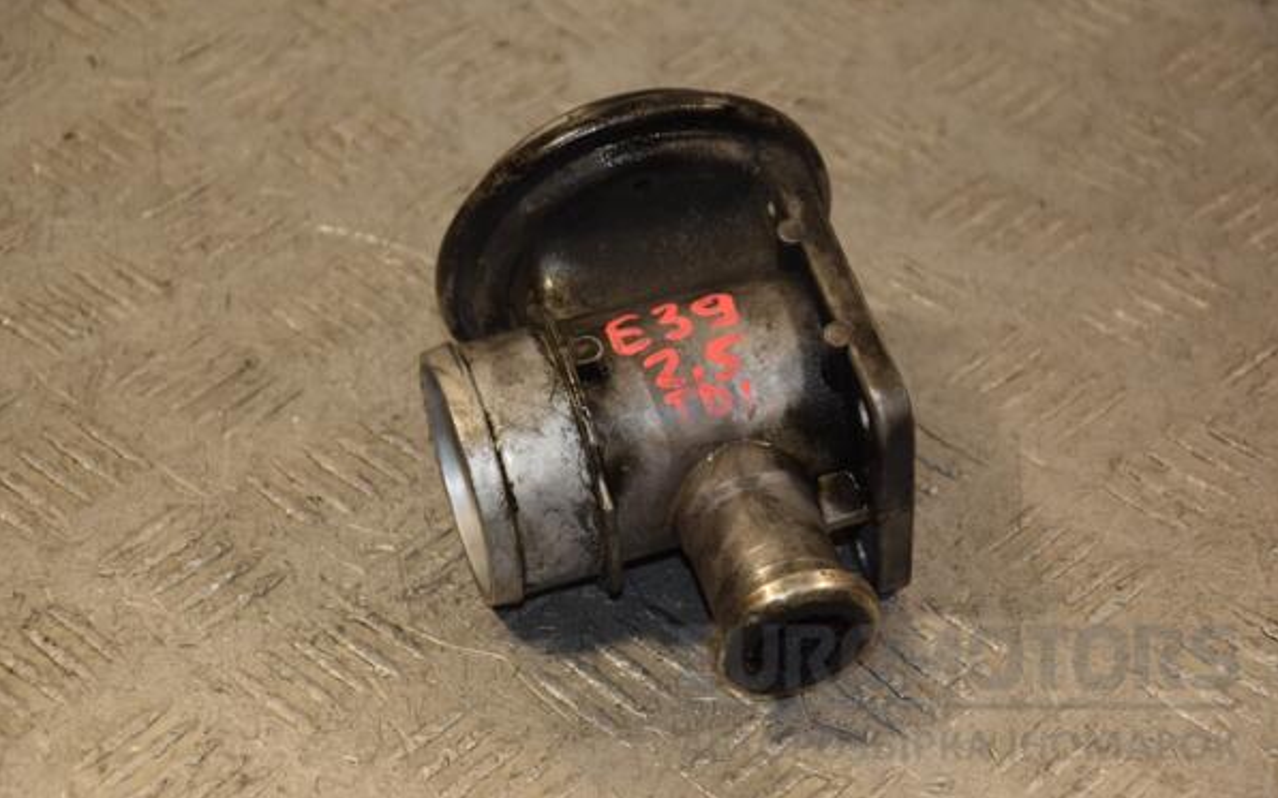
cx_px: 638
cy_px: 372
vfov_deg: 10.6
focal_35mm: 123
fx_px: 4284
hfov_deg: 17.0
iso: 800
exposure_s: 1/160
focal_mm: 80
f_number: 5.3
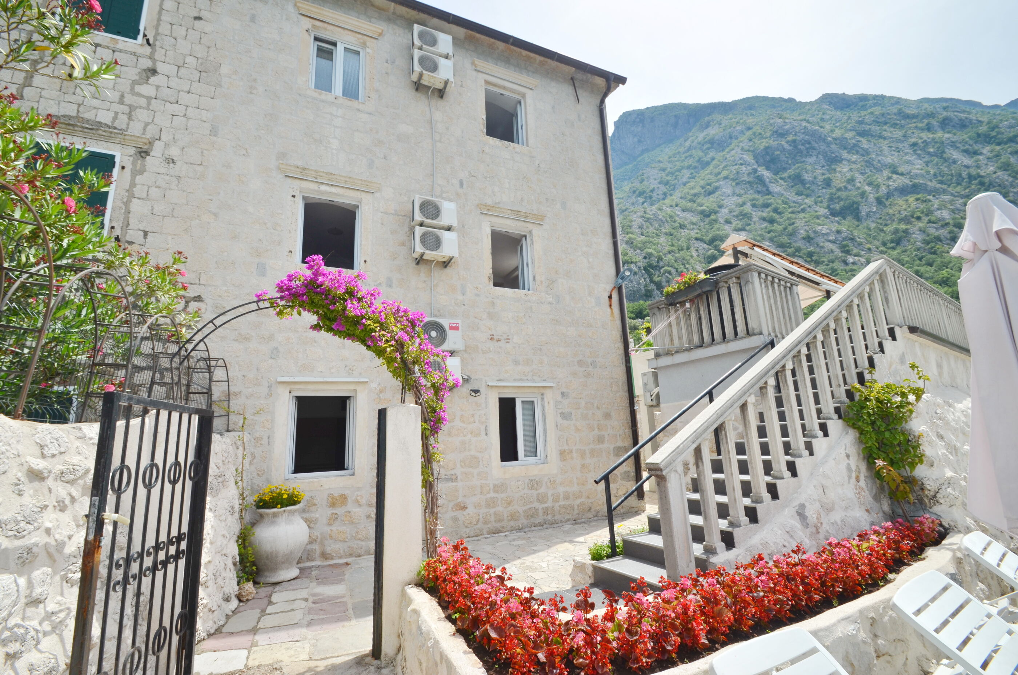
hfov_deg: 100.5
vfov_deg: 77.1
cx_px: 509
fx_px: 423
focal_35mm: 15
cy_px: 338
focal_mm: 10
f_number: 8
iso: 110
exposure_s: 1/250
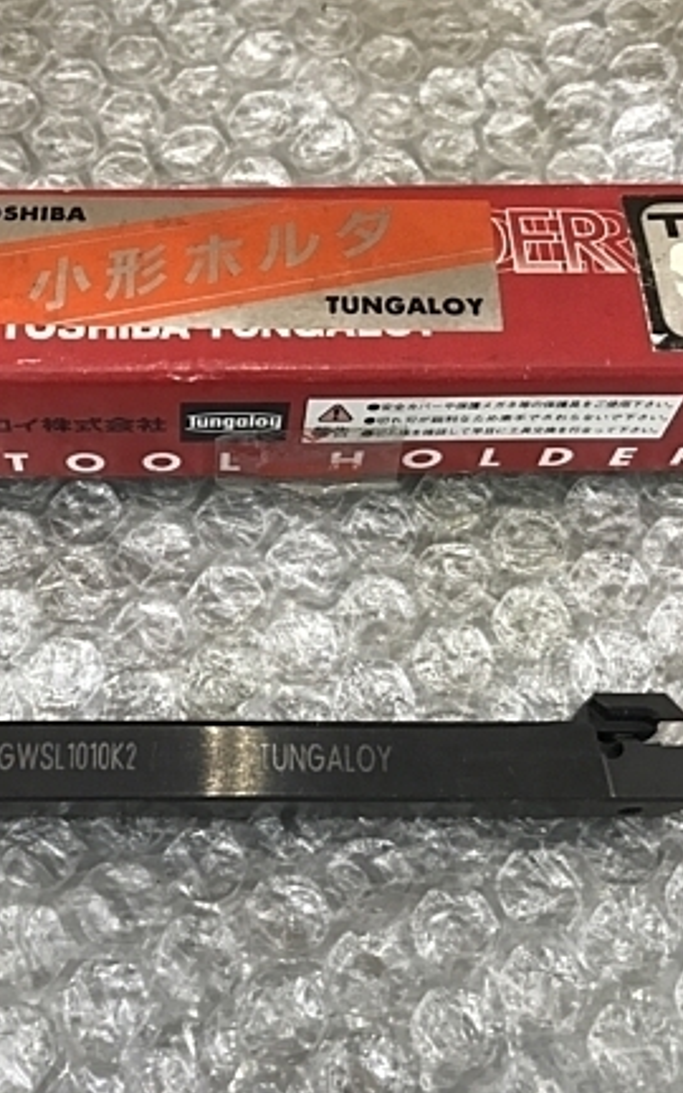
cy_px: 509
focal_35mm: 44
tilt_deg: -64.4
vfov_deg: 45.2
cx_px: 154
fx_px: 1310
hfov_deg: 28.7
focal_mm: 3.99
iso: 25
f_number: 1.8
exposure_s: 1/30
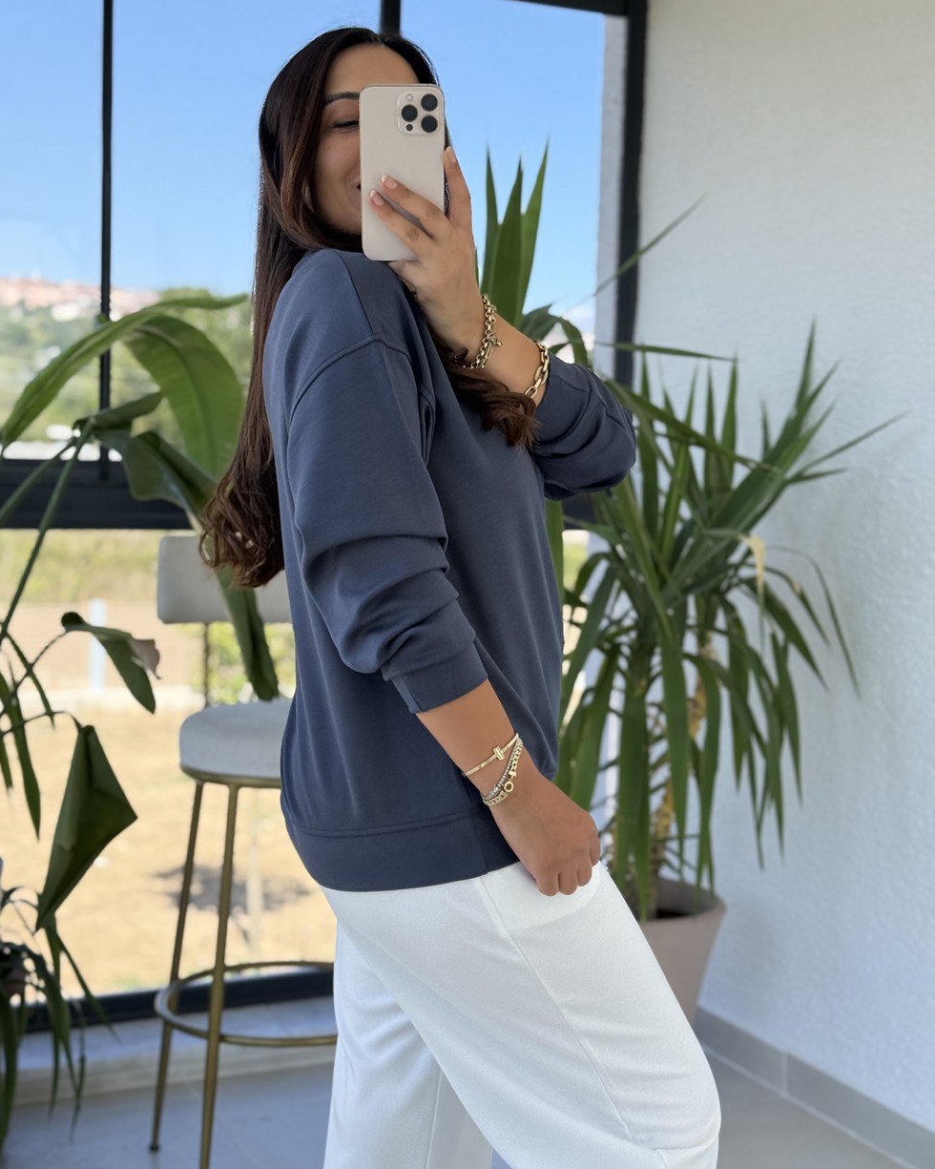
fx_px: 1764
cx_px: 464
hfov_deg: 29.7
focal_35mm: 51
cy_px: 536
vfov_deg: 36.6
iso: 80
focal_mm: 6.76
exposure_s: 1/740
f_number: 1.78
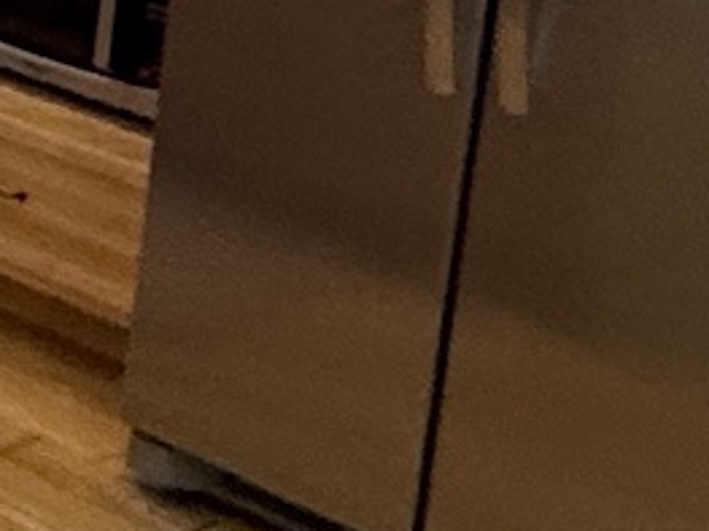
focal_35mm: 109
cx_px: -1299
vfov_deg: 12.4
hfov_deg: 11.8
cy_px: -420
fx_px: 2232
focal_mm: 2.22
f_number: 2.2
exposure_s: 1/99
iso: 200
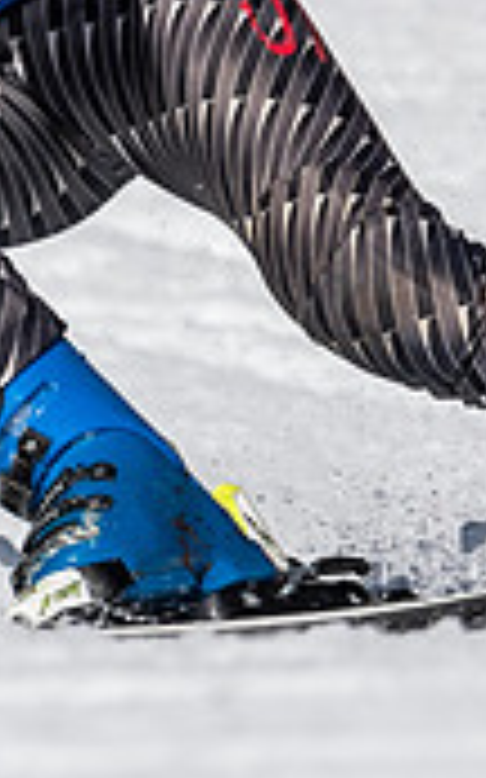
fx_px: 51731
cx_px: 331
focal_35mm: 2439
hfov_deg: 0.5
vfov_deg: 0.9
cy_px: 137
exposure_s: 1/2000
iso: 200
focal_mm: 400
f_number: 8
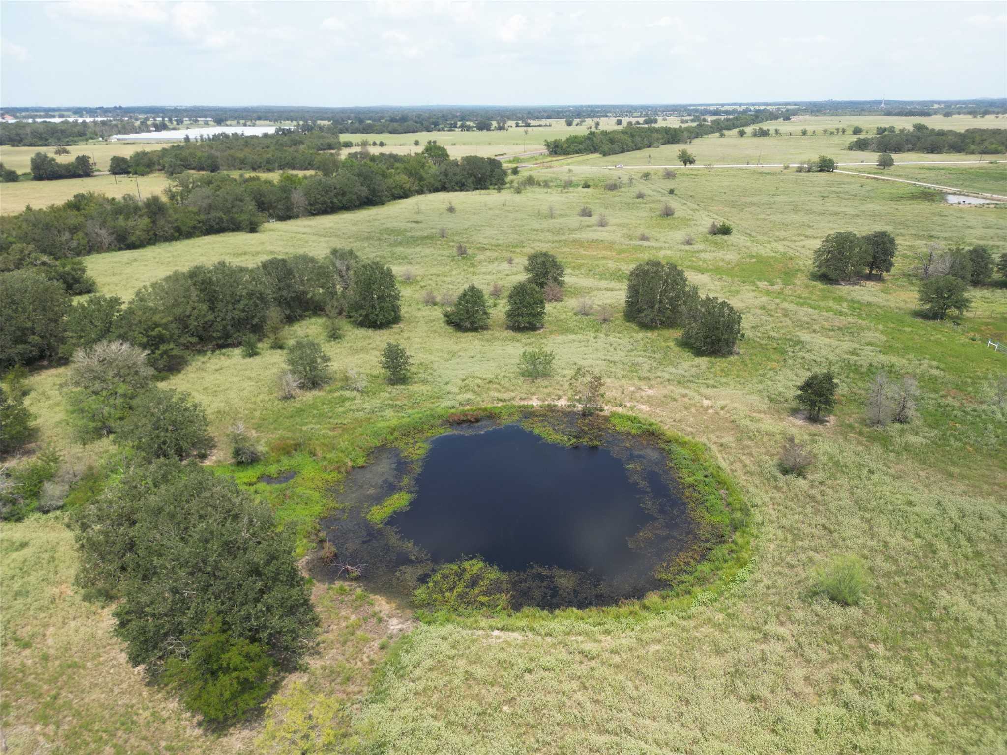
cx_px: 504
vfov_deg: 56.8
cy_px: 378
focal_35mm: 24
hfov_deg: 71.6
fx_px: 698
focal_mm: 6.72
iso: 100
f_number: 1.7
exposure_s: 1/1600
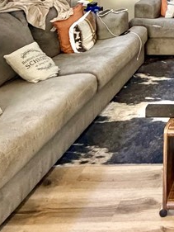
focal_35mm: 51
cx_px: 279
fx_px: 342
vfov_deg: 30.1
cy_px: -67
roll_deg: -0.3
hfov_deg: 22.1
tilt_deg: +0.3
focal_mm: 2.22
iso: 500
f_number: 2.2
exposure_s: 1/60
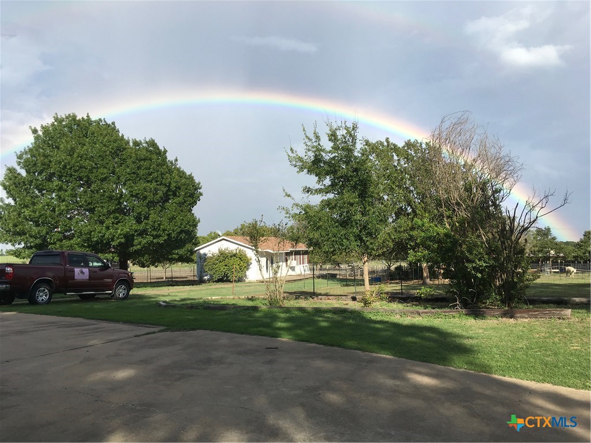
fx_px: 495
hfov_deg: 61.7
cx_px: 296
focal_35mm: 29
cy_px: 222
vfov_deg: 48.2
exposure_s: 1/1399
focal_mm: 4.15
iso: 25
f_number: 2.2
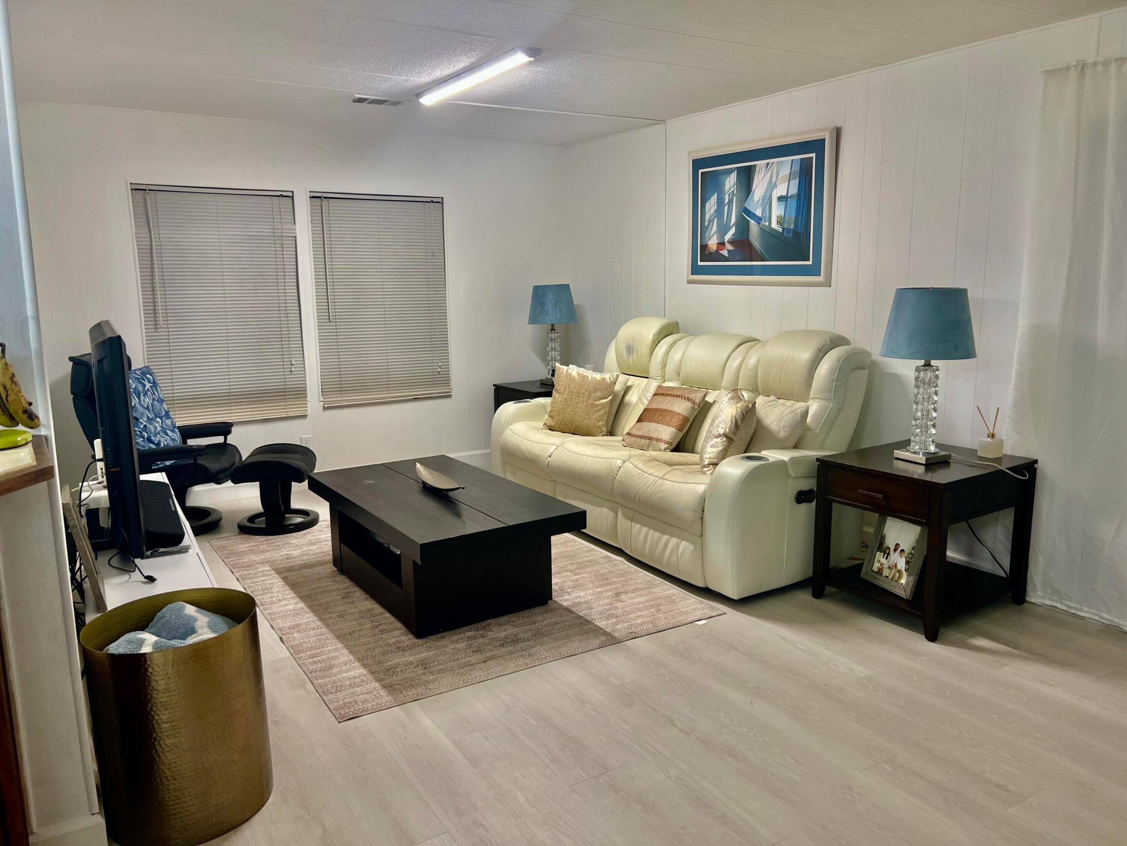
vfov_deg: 53.1
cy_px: 423
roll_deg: +0.7
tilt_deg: -10.4
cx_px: 564
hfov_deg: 67.3
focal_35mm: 26
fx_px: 846
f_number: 1.5
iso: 80
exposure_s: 1/60
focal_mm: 5.7
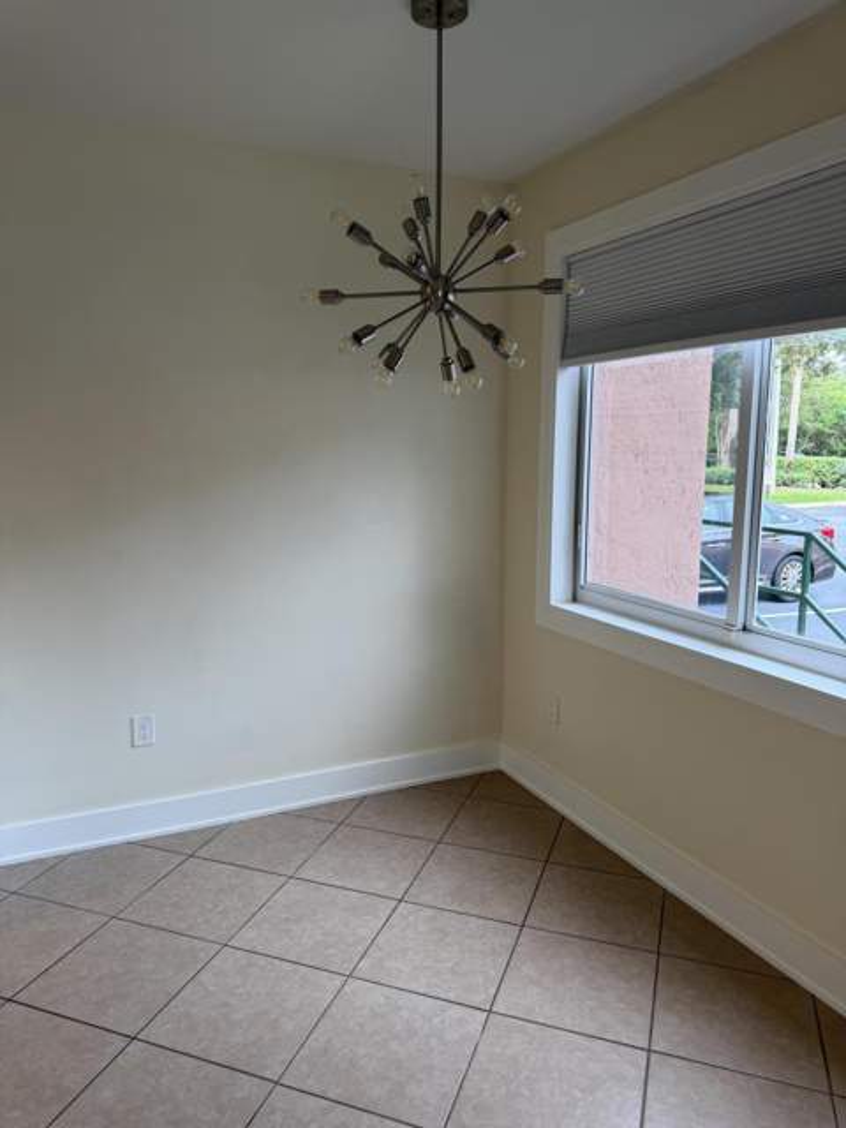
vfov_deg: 71.6
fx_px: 782
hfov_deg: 56.8
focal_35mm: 24
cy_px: 564
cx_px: 423
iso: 50
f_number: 1.78
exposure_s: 1/139
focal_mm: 6.76
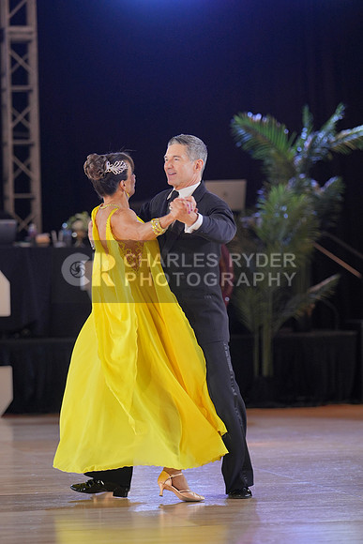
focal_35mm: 156
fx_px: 2358
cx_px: 182
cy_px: 272
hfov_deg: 8.8
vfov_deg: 13.2
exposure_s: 1/500
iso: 800
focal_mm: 104
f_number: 2
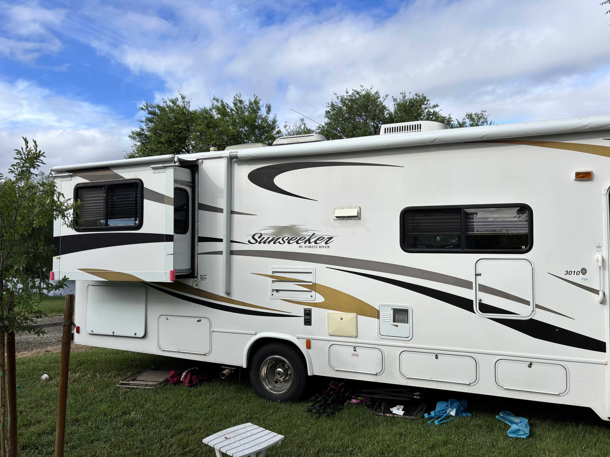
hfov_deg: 67.3
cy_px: 228
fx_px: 458
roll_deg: -0.9
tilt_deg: +3.9
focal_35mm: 26
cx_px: 305
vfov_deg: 53.1
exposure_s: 1/3413
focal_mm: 5.96
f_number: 1.6
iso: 50
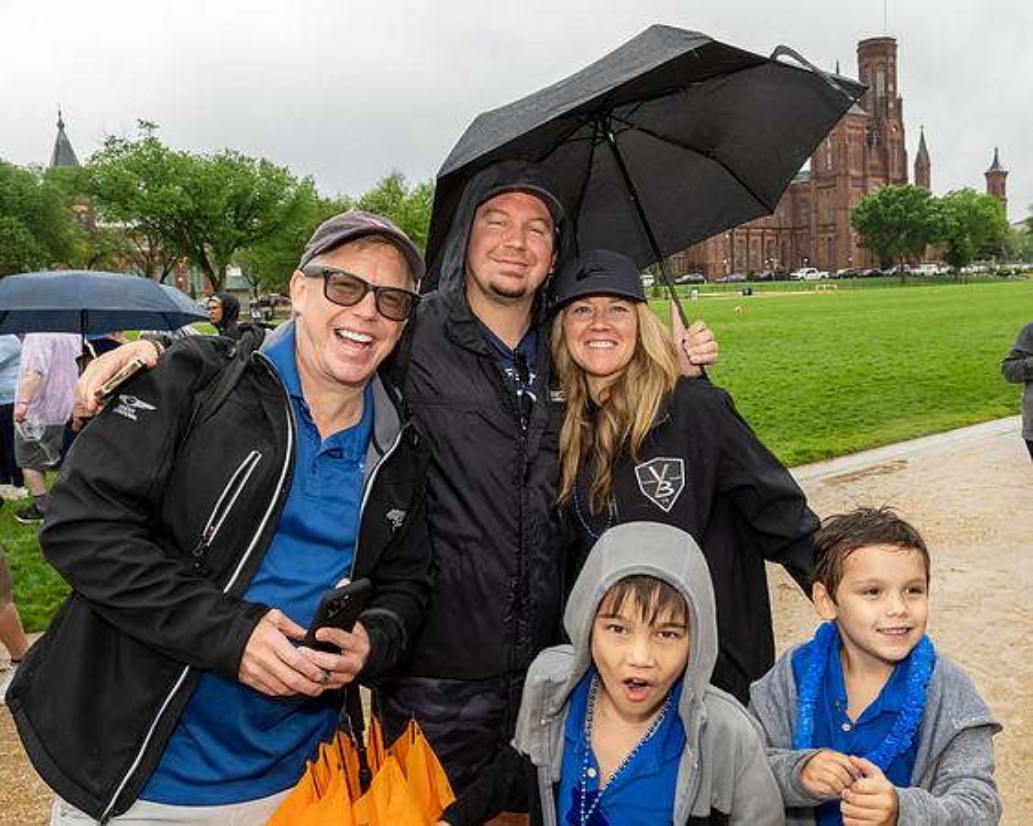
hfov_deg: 54.8
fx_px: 987
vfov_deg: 45.4
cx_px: 623
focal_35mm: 32
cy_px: 403
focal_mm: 19
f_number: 7.1
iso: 900
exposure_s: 1/250
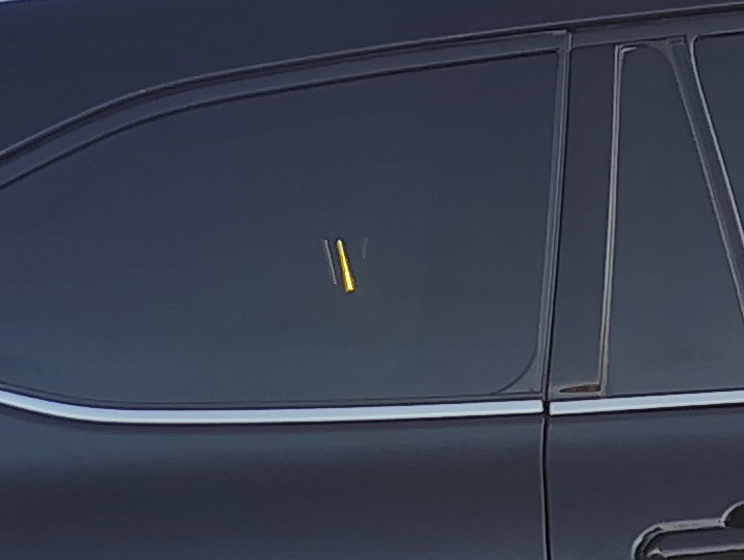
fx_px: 2927
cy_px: 860
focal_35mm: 136
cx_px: 1016
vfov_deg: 10.5
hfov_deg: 13.8
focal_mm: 5.56
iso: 167
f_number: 1.8
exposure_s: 1/120
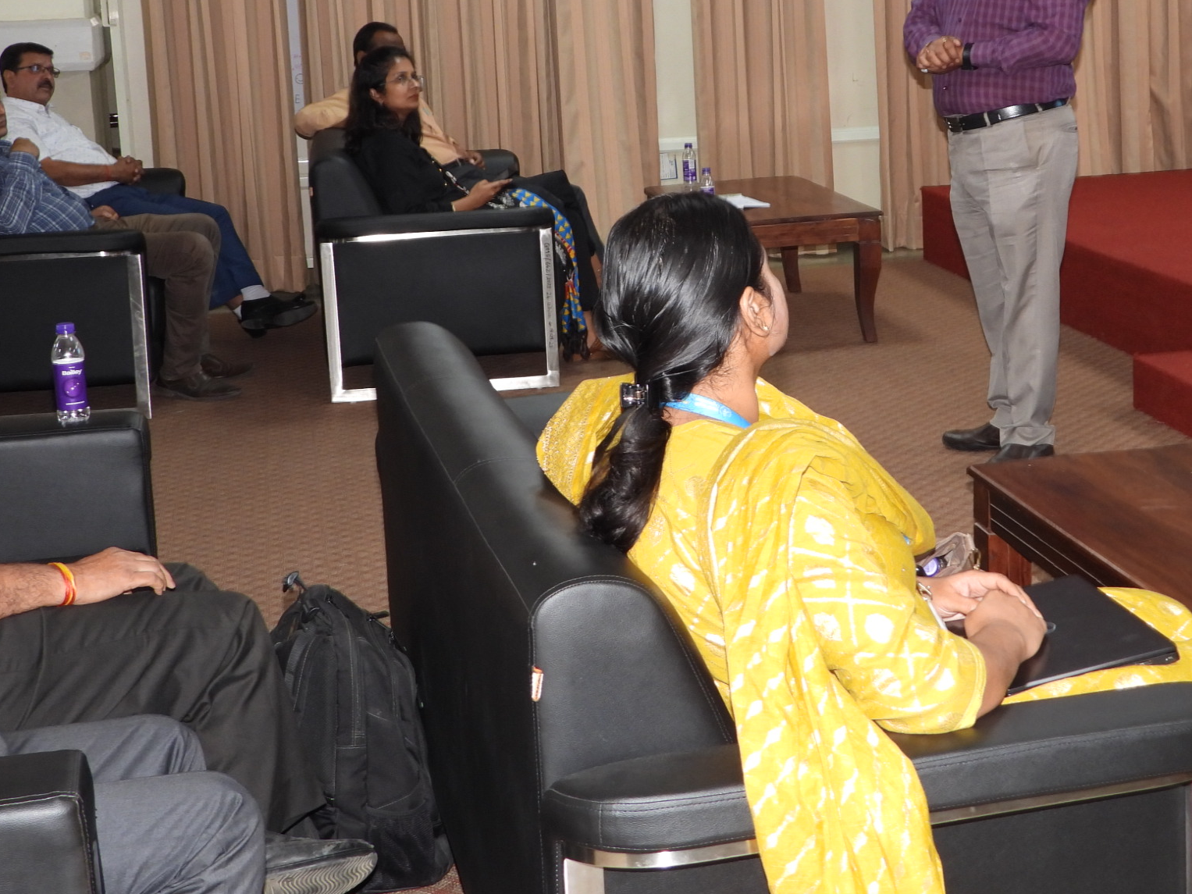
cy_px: 294
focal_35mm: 61
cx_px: 778
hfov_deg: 31.5
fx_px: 2100
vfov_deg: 23.9
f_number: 3.2
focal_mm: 7.4
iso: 200
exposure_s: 1/30
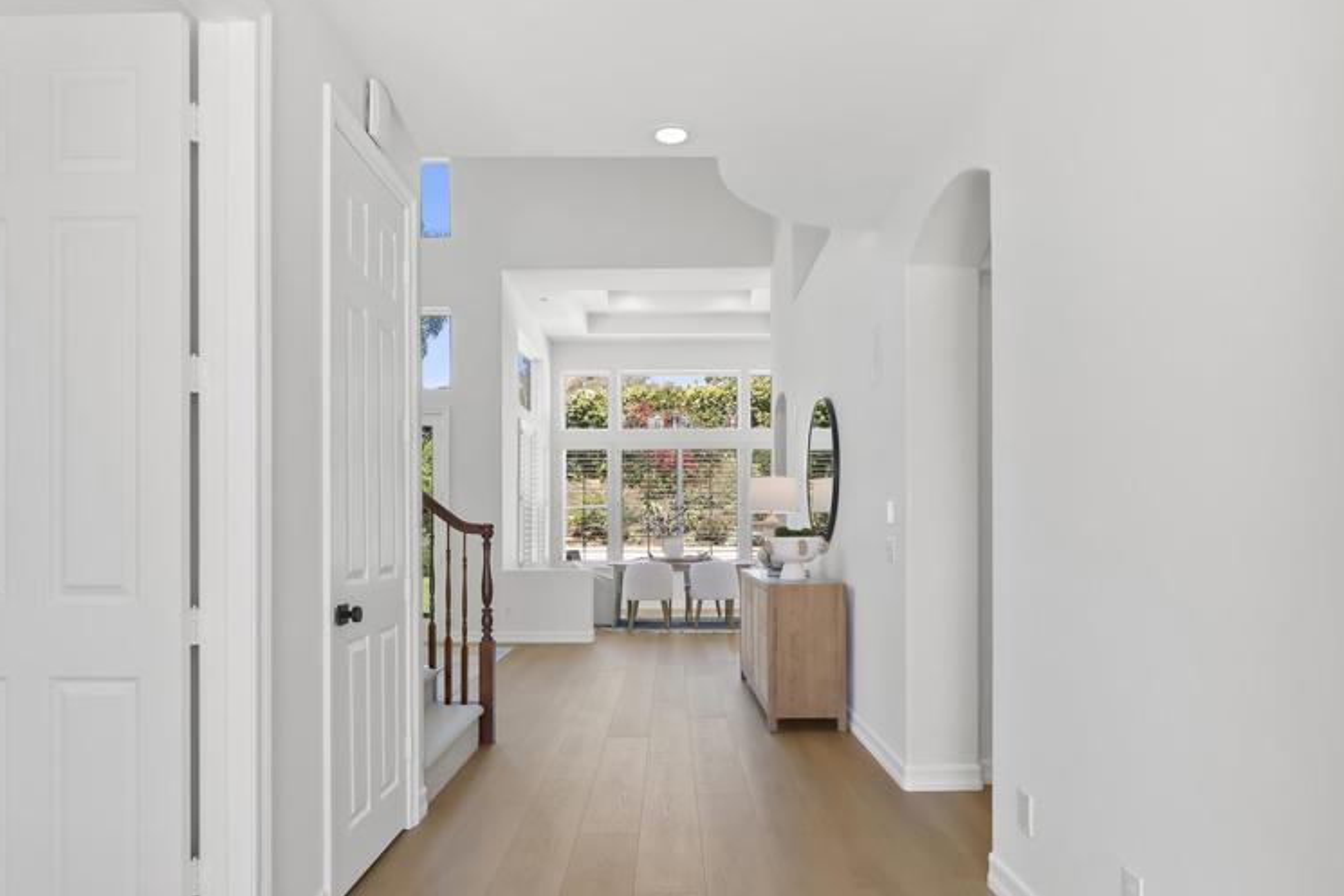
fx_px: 821
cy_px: 532
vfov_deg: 56.9
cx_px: 669
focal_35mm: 22
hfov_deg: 78.6
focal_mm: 16
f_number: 9
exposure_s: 1/15
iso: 500
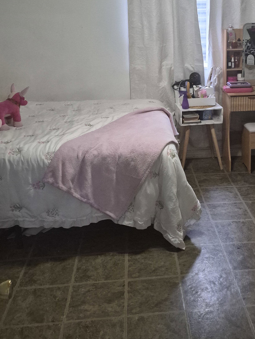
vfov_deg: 43.3
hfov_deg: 33.1
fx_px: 422
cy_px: 115
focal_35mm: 43
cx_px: 184
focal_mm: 5.4
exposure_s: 1/120
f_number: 1.8
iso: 1250
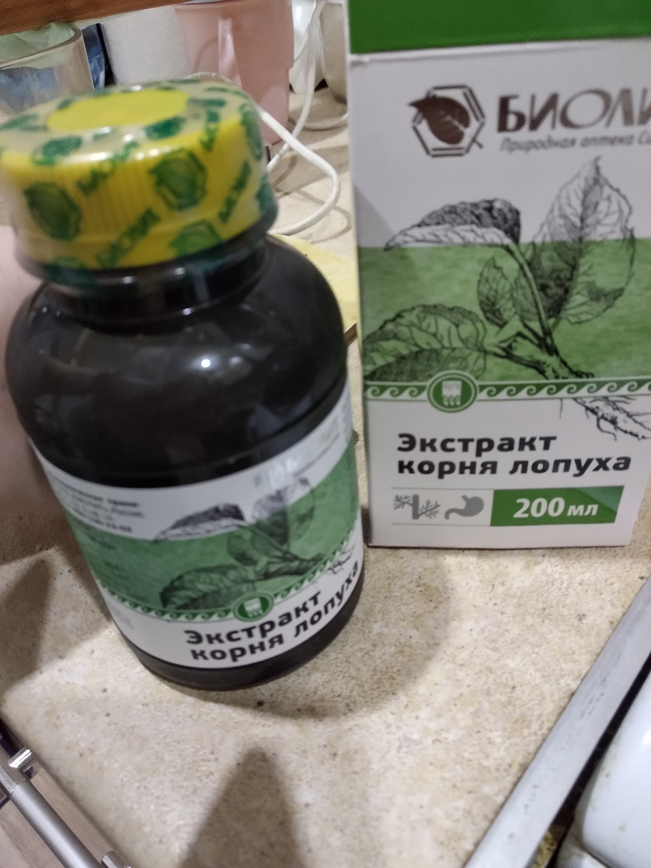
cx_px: 326
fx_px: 652
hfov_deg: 53.1
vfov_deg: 67.3
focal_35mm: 26
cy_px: 434
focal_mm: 3.81
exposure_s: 1/25
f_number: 2.2
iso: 1250
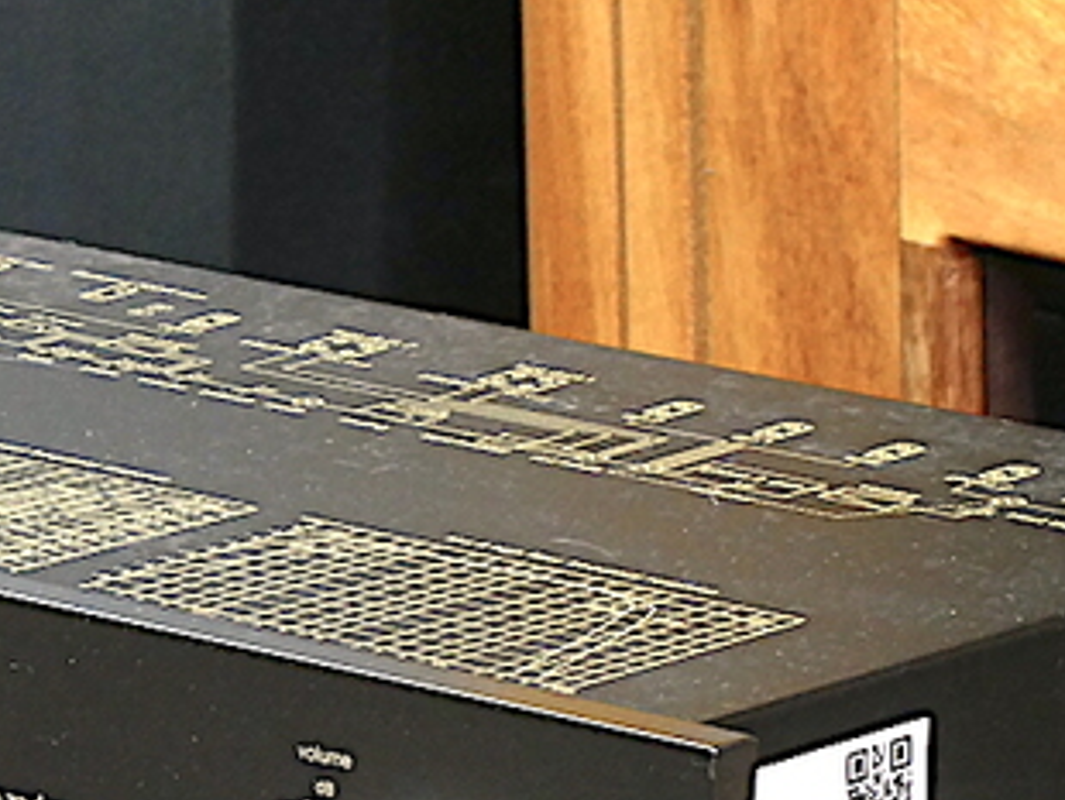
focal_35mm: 384
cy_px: 872
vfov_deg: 3.9
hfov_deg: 5.1
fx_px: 11823
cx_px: 27
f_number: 5.2
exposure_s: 1/3.2
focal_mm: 22.3
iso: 200
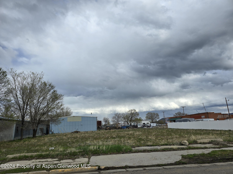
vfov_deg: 58.9
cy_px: 87
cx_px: 116
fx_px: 155
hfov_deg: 73.9
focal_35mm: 23
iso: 12
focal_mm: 6.3
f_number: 1.7
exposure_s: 1/1036
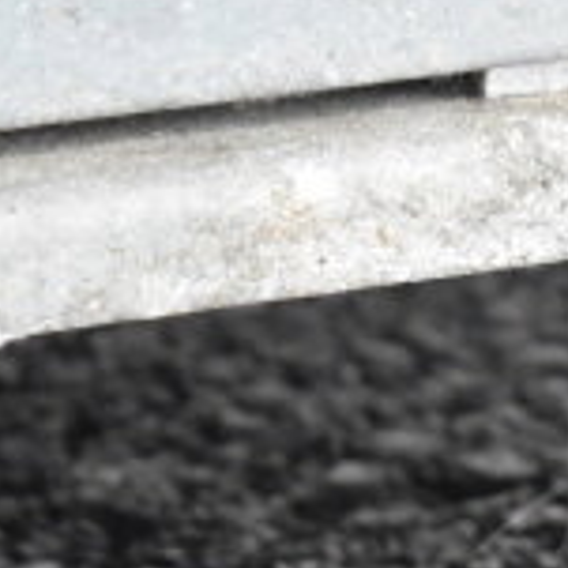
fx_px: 5267
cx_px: 891
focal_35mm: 284
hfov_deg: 6.1
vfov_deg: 6.2
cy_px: 472
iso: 6400
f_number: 7.1
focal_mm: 55
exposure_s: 1/200
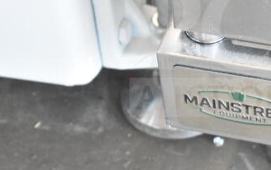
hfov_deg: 13.3
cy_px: 52
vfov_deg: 8.4
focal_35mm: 156
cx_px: 222
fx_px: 1152
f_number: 5.6
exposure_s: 1/100
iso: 9000
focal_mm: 55
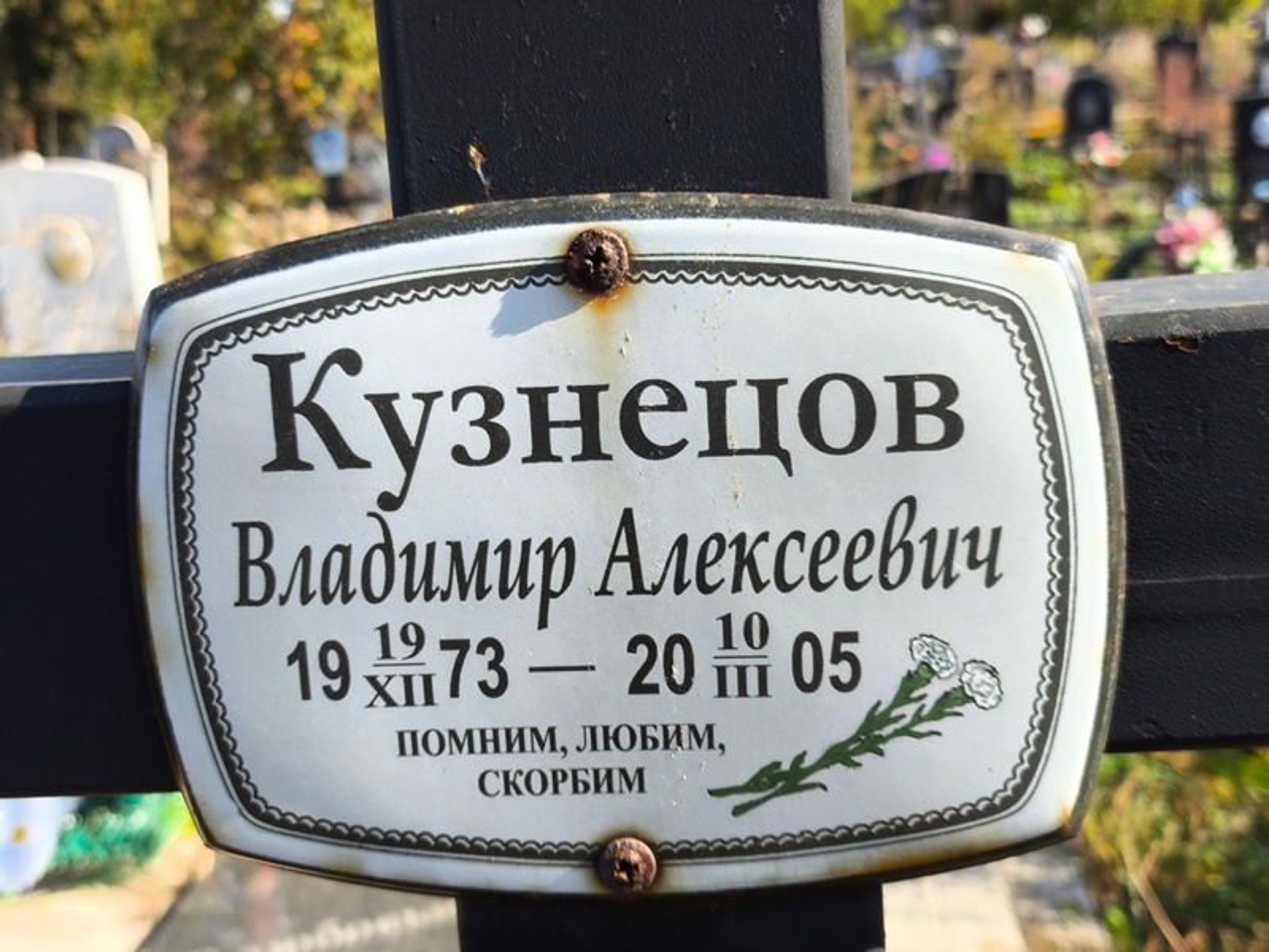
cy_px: 476
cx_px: 634
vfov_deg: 29.1
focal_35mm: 50
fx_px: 1834
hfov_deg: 38.2
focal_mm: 4.71
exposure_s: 1/484
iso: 50
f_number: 1.7
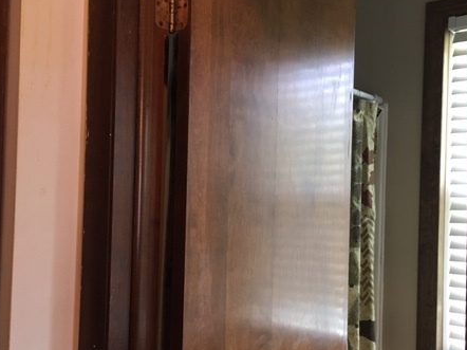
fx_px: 566
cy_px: 208
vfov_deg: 34.2
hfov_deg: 44.8
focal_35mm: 42
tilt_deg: +1.9
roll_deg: -2.0
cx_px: 238
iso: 64
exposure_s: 1/15
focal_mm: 4.15
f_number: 2.2
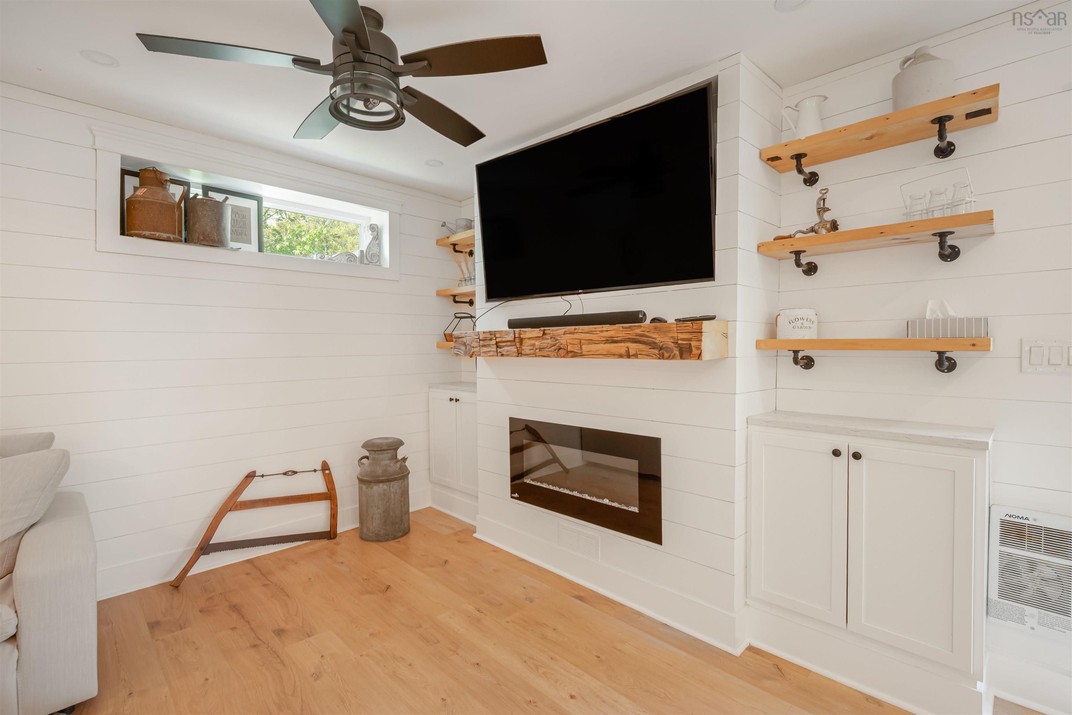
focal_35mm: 16
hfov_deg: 96.7
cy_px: 358
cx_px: 536
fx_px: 477
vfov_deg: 73.8
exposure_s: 1/40
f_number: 4
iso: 320
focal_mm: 16
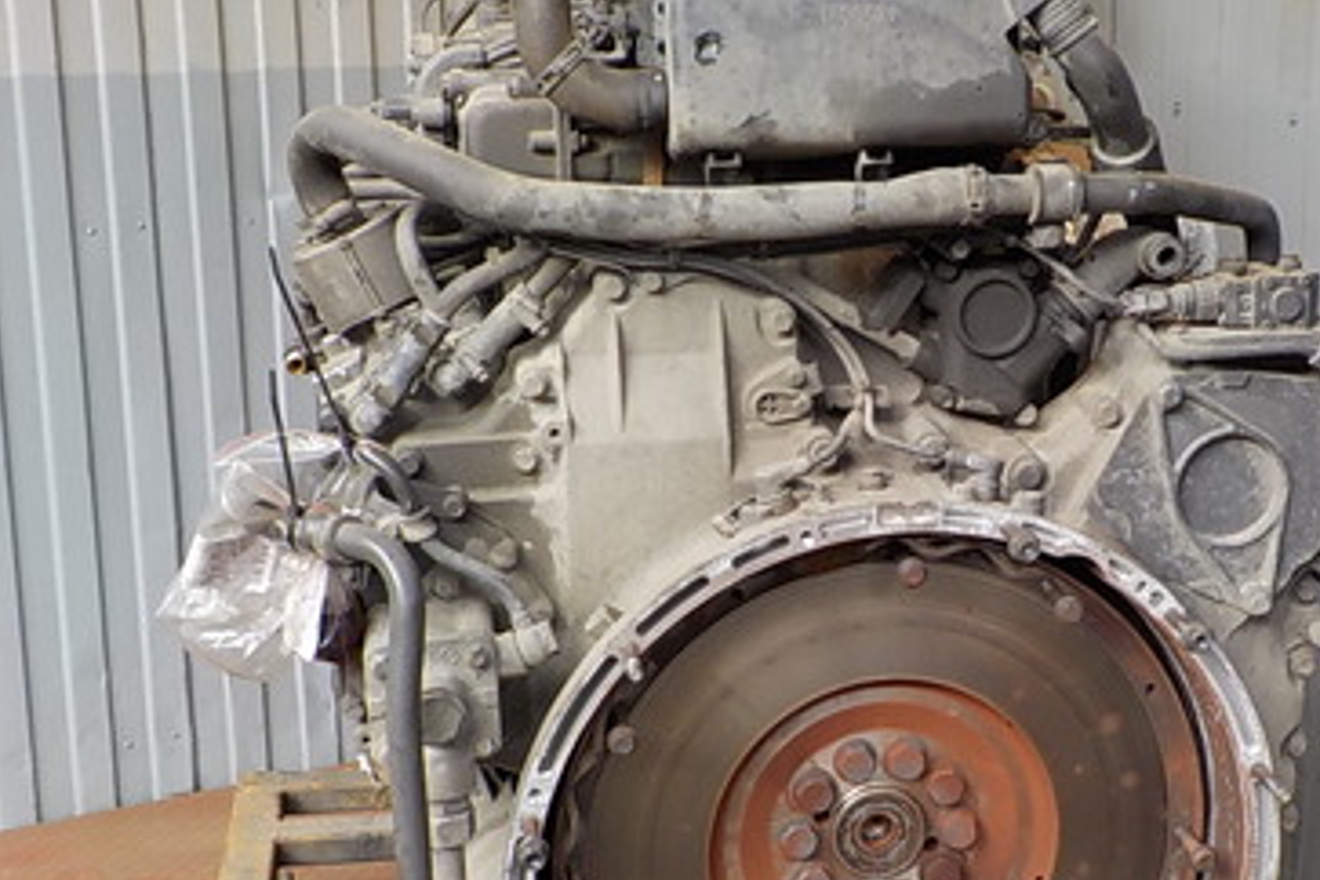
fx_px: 2017
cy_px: 491
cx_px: 895
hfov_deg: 35.8
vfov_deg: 24.6
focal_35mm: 55
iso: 125
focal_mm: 4.1
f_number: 3.3
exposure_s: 1/50
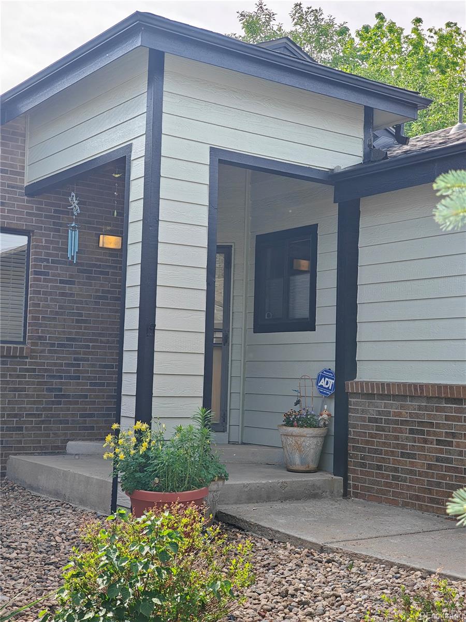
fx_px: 844
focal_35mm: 47
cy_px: 311
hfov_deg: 30.9
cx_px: 233
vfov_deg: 40.4
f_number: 2
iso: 50
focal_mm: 7.1
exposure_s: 1/331
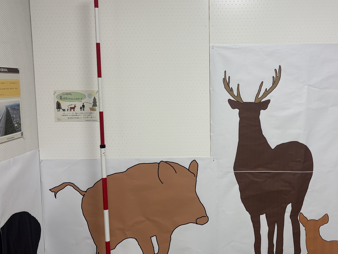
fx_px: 361
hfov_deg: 49.7
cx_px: 209
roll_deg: +1.3
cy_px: 120
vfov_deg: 38.7
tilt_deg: -5.9
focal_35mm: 37
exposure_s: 1/120
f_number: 1.6
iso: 80
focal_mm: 5.96
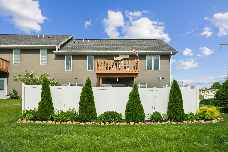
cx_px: 114
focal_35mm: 32
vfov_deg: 41.1
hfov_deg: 58.7
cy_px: 76
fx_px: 203
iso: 800
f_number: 22
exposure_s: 1/500
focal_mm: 32
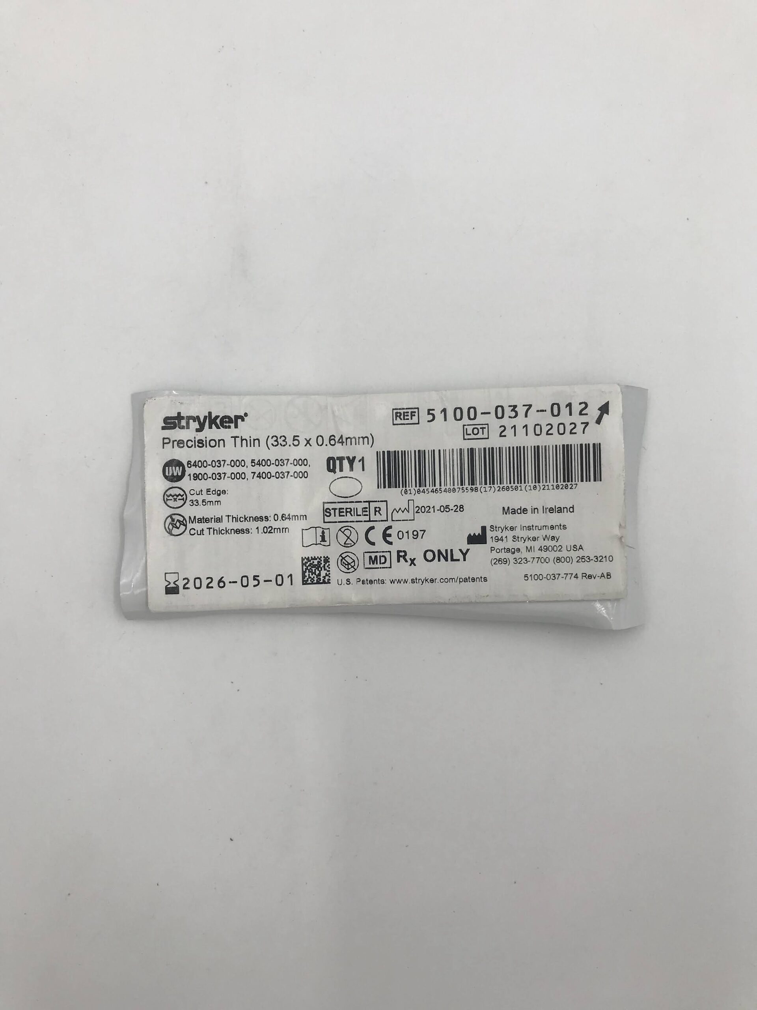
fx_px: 816
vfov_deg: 63.4
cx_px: 378
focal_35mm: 28
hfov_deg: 49.7
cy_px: 505
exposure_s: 1/293
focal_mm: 3.99
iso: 20
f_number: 1.8
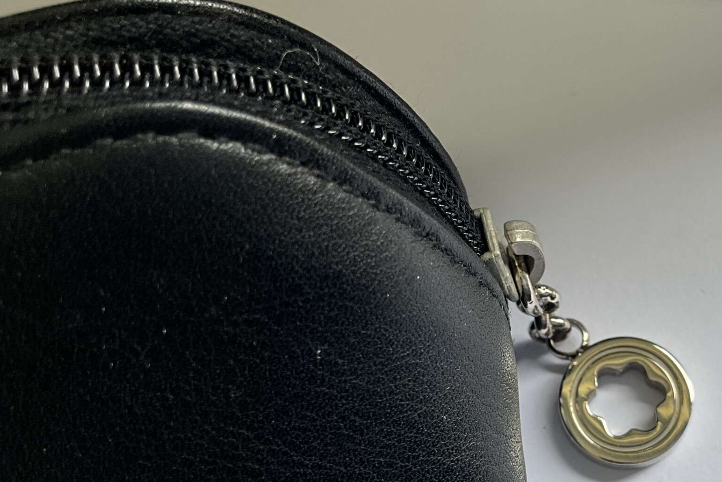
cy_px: 338
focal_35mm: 50
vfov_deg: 26.8
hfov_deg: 38.0
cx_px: 585
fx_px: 1003
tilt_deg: -69.1
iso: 32
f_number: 1.8
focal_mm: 3
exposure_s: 1/122
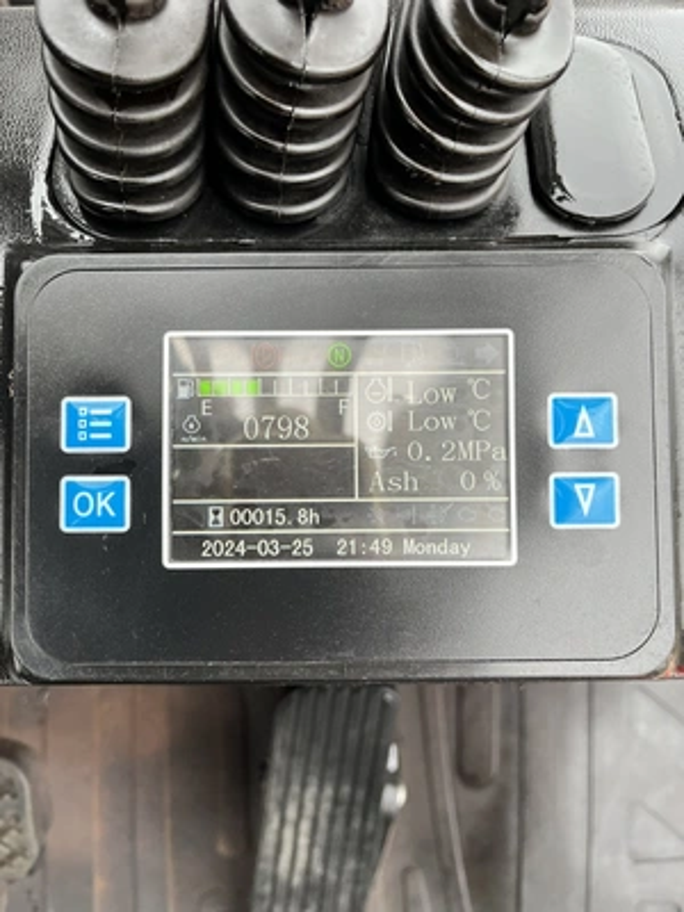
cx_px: 342
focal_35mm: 26
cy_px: 456
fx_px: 685
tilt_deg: -56.1
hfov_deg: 53.1
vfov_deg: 67.3
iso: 125
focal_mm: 5.1
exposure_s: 1/116
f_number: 1.6
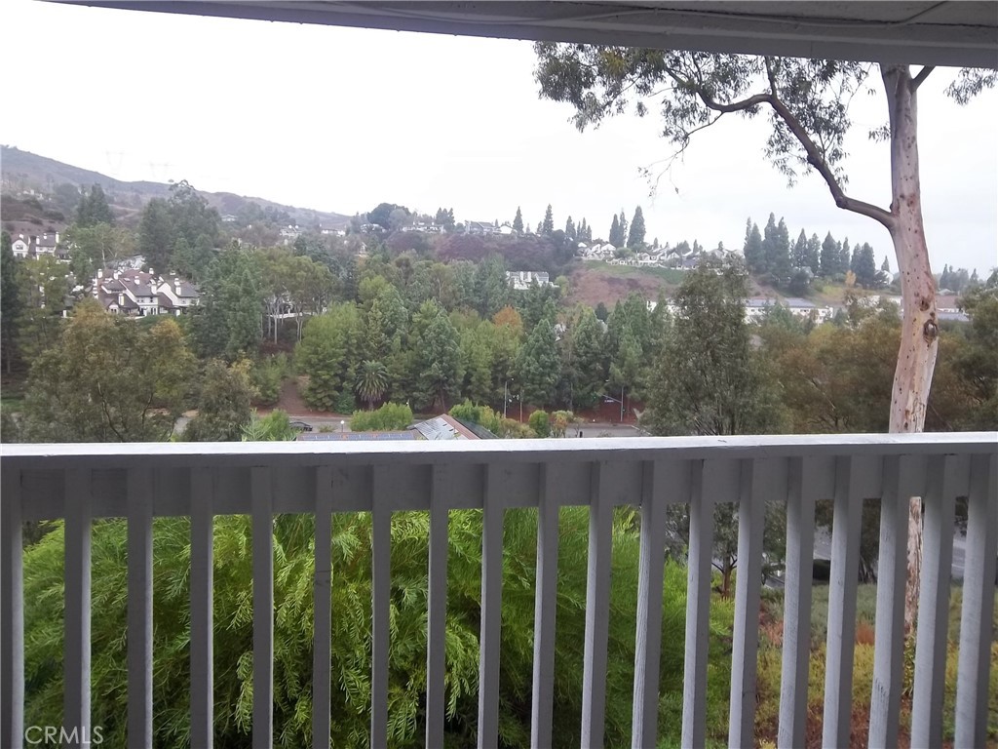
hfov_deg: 63.4
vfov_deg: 49.7
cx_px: 499
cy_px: 374
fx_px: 807
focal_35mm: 28
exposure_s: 1/40
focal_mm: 5.05
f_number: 3.5
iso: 64
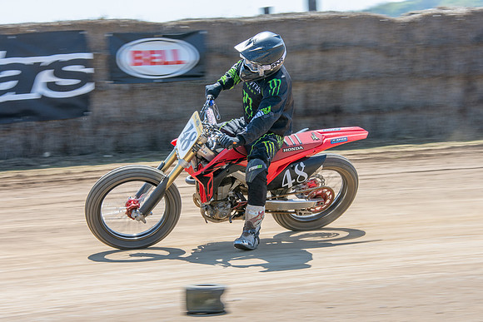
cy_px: 174
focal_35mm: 181
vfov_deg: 7.6
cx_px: 261
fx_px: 2433
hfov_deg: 11.3
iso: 200
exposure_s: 1/160
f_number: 8
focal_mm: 112
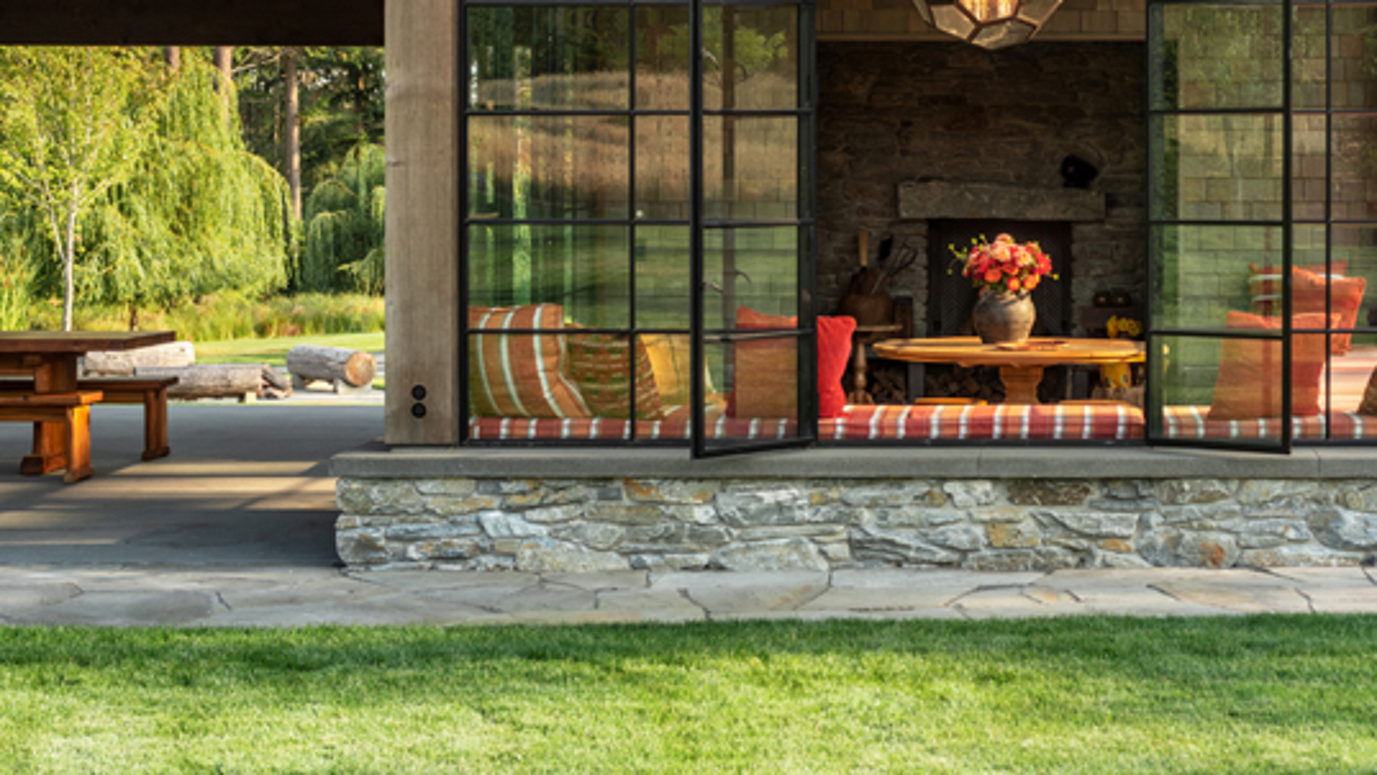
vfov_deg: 14.6
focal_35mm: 82
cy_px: 65
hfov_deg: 25.7
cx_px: 982
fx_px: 2994
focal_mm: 42
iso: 100
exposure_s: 1/125
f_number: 8
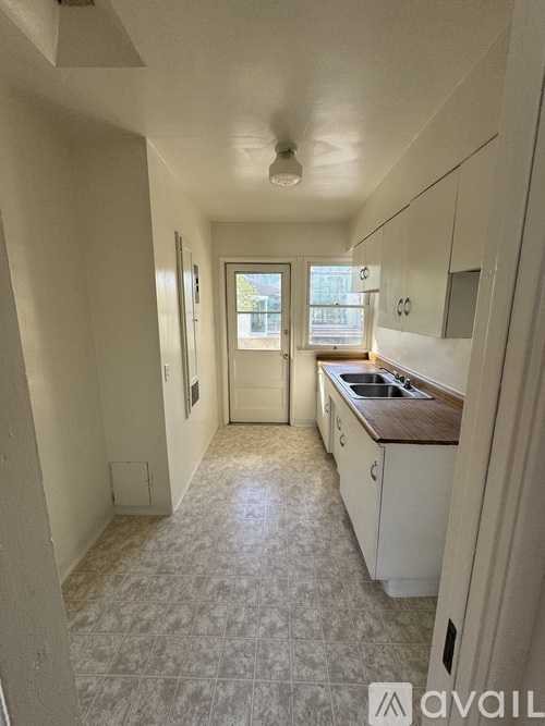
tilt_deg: -9.6
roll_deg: +0.0
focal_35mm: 14
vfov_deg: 102.1
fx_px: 294
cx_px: 272
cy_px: 363
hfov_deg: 85.7
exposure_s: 1/99
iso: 100
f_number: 2.2
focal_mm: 2.22
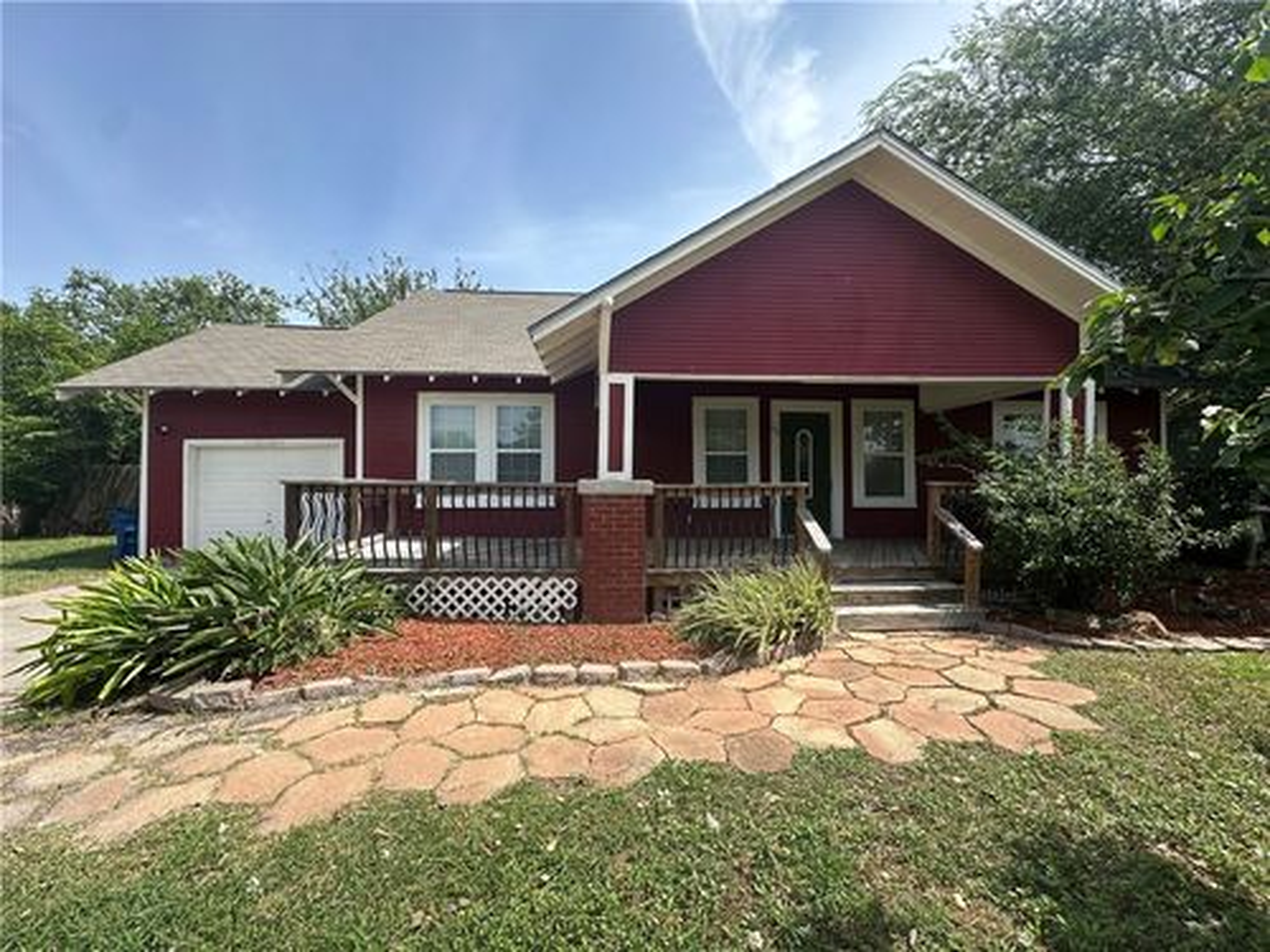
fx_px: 514
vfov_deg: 85.7
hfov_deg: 102.1
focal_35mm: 14
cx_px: 635
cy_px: 476
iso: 40
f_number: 2.2
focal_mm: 2.22
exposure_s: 1/1024
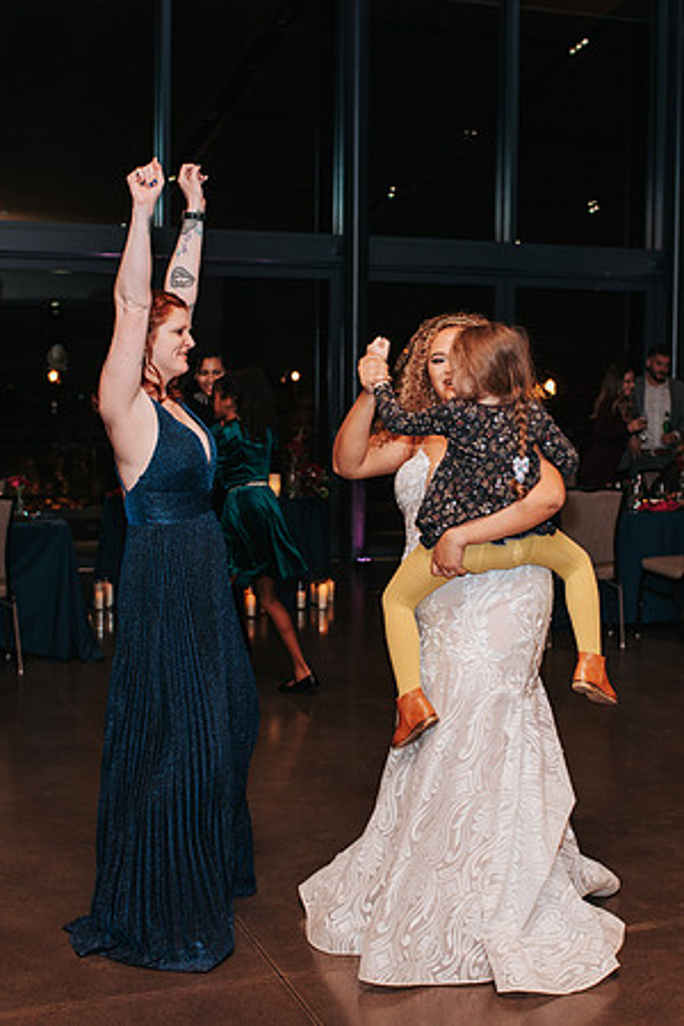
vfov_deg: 37.9
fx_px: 1495
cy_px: 513
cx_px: 403
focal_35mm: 52
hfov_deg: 25.7
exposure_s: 1/200
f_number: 2.8
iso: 1000
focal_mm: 35
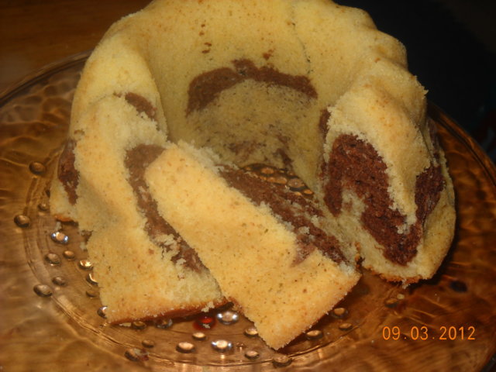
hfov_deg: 39.7
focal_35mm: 48
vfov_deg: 30.3
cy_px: 186
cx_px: 248
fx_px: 688
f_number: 5.8
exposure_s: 1/30
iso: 64
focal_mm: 7.88
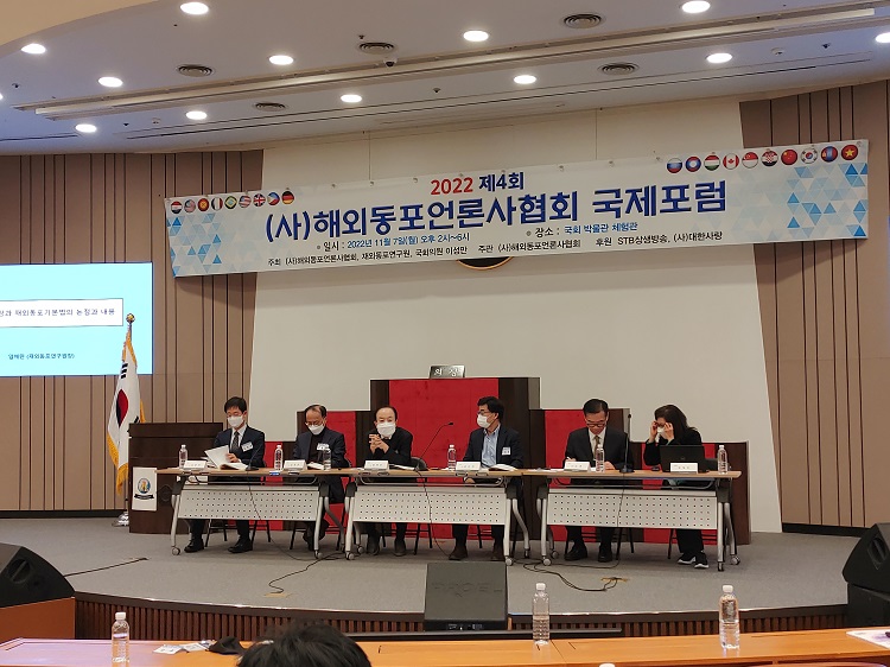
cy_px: 334
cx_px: 445
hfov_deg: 43.0
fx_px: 1131
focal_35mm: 44
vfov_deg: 32.9
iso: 50
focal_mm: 4.36
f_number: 1.8
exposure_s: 1/60
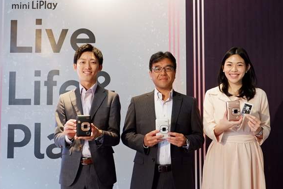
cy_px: 85
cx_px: 152
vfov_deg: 34.2
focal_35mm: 39
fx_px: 307
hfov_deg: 49.5
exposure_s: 1/34
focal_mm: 23.3
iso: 3200
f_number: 4
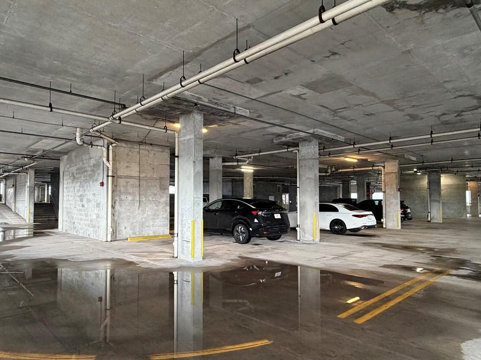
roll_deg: +0.4
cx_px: 218
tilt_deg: +1.8
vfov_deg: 58.8
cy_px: 188
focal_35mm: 23
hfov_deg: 73.8
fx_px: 320
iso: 320
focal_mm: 2.22
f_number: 2.2
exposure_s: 1/60
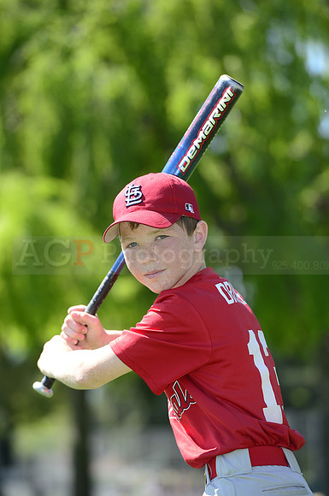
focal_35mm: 200
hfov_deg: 6.8
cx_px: 164
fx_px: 2750
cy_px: 248
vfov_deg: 10.3
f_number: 5.6
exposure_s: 1/400
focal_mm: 200
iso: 200
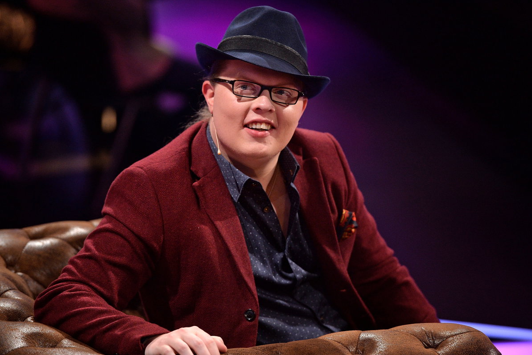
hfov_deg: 11.4
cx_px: 267
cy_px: 178
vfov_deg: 7.6
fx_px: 2675
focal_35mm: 181
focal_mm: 180
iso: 2000
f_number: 3.2
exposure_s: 1/400
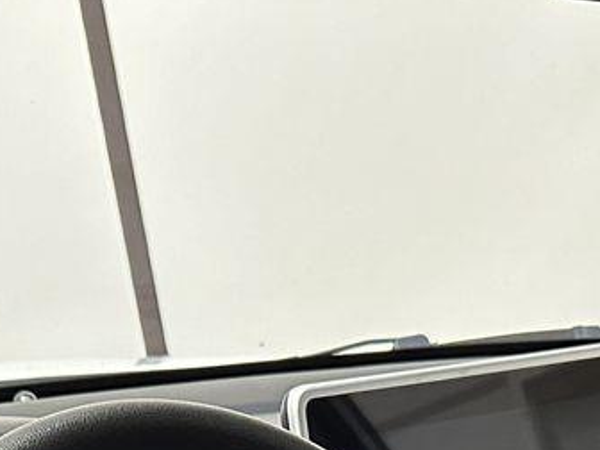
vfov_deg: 12.4
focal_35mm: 103
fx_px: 1785
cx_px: 373
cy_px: 954
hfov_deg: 19.0
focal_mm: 6.86
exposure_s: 1/50
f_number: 1.78
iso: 500
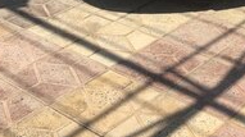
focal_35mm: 82
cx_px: 221
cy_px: -141
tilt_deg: -10.4
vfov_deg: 12.8
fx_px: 532
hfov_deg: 25.1
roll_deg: -0.6
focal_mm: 4.15
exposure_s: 1/1570
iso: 25
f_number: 2.2
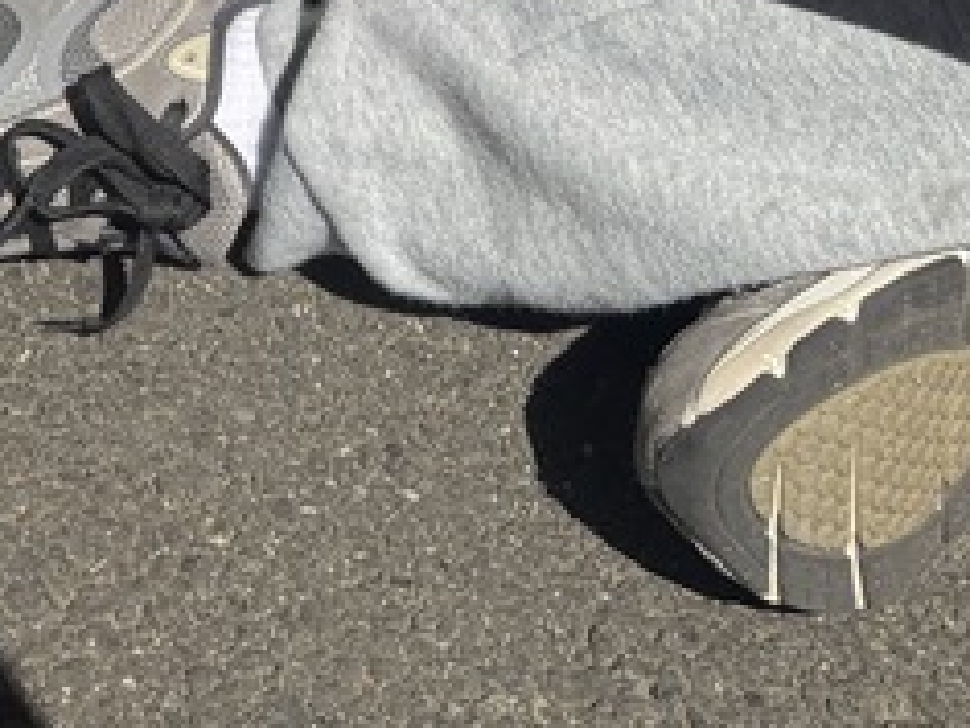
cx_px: -164
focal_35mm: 104
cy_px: -843
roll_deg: +1.0
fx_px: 2914
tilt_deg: -18.5
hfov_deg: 18.0
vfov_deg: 12.2
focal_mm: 6.76
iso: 100
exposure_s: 1/5319
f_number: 1.78
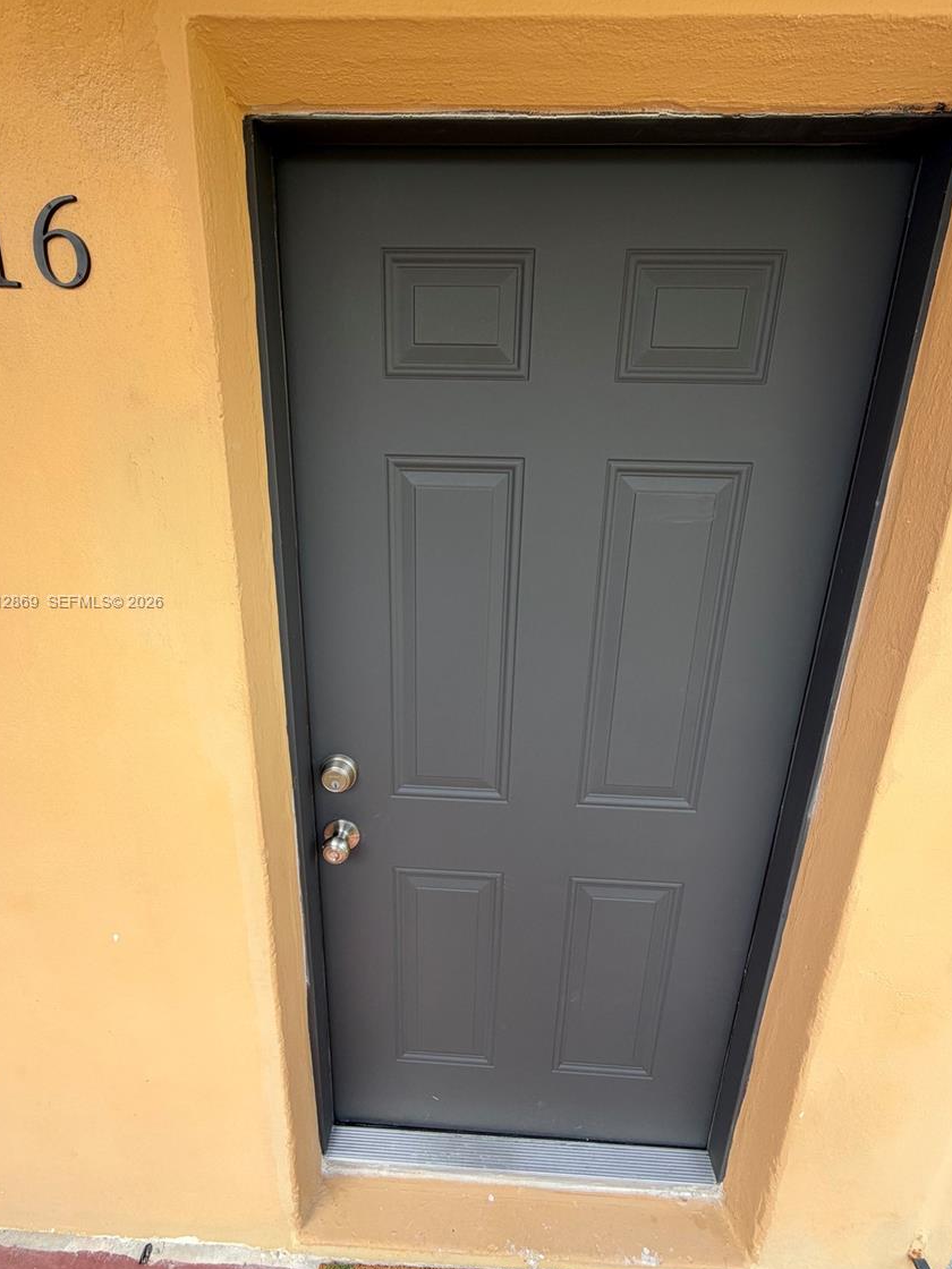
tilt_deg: -15.5
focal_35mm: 15
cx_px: 462
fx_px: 550
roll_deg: -2.3
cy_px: 603
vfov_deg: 98.1
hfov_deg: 81.7
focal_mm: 2.22
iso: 40
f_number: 2.2
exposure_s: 1/212
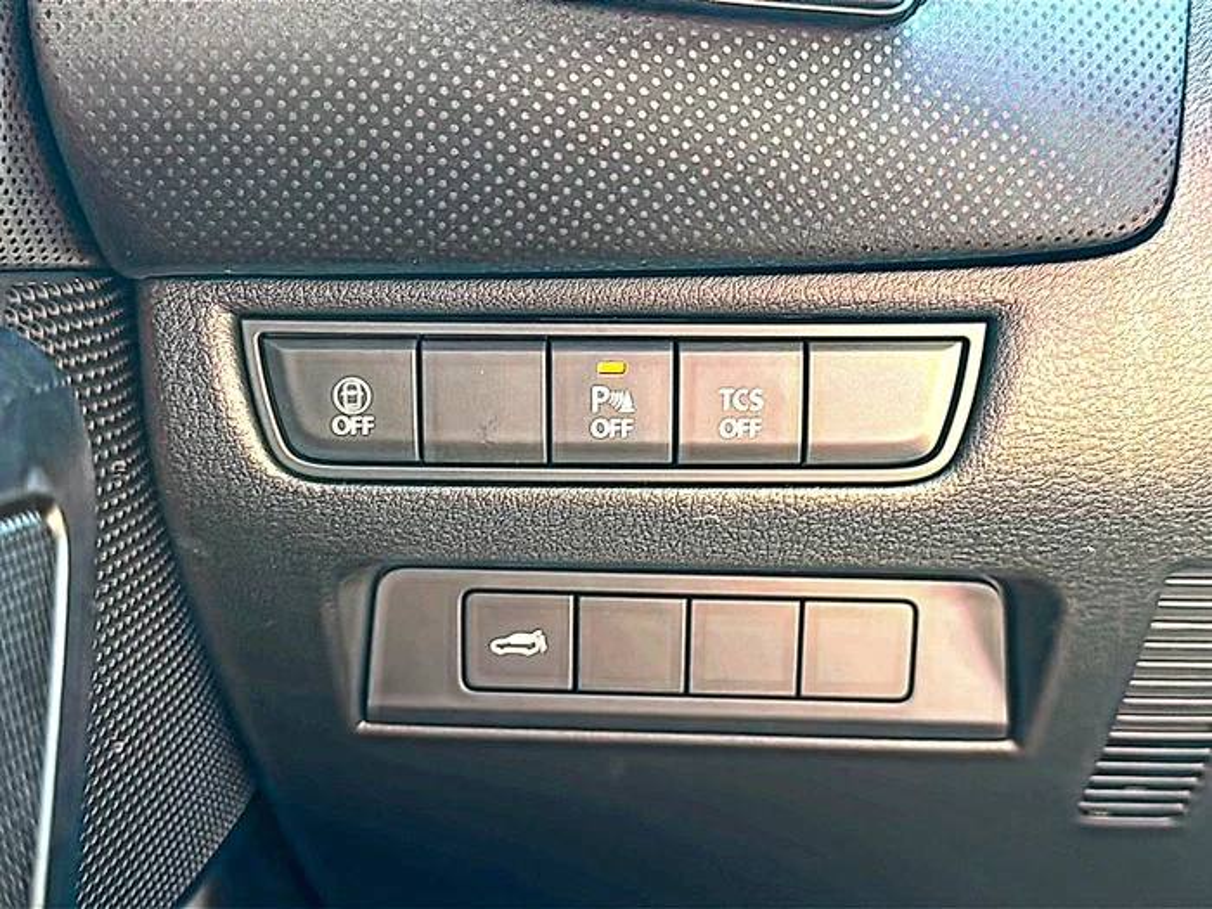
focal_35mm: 34
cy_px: 454
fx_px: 1190
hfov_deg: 54.0
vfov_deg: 41.8
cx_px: 606
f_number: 1.78
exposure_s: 1/47
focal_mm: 6.86
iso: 250
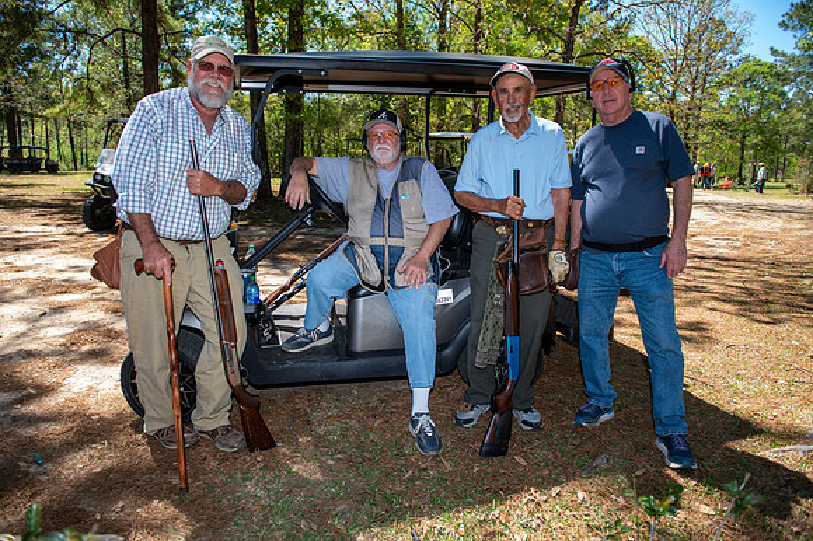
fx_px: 542
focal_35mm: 24
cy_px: 270
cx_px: 406
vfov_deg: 53.1
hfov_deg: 73.8
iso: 50
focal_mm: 24
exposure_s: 1/200
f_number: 4
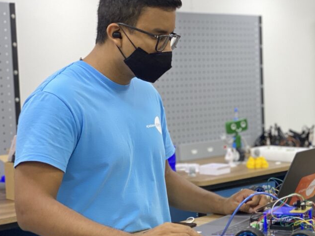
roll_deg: +0.8
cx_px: 241
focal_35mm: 87
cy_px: 161
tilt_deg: -7.0
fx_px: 792
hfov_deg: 22.3
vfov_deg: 16.9
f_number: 2
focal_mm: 6
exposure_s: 1/120
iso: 200
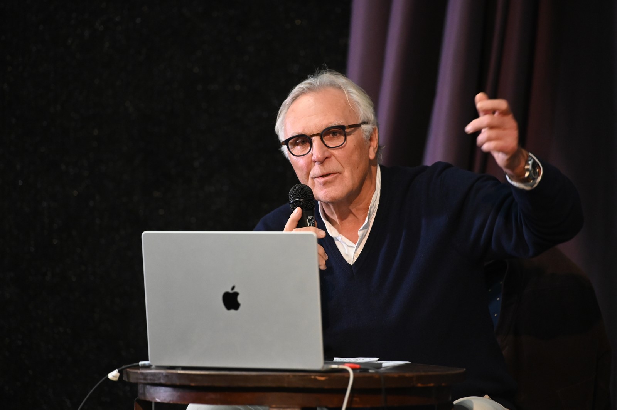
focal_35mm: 200
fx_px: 3426
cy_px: 205
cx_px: 308
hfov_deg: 10.3
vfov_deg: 6.9
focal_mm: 200
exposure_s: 1/125
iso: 6400
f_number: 3.2
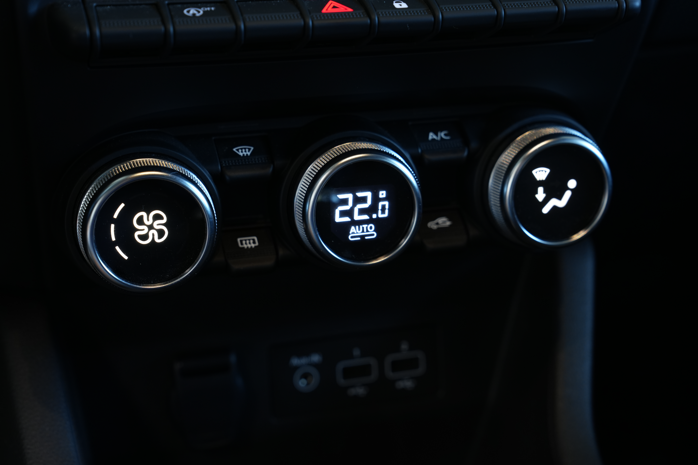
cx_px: 349
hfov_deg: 34.5
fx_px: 1124
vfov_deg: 23.4
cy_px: 232
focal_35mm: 58
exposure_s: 1/15
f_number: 5.6
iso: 800
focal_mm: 58
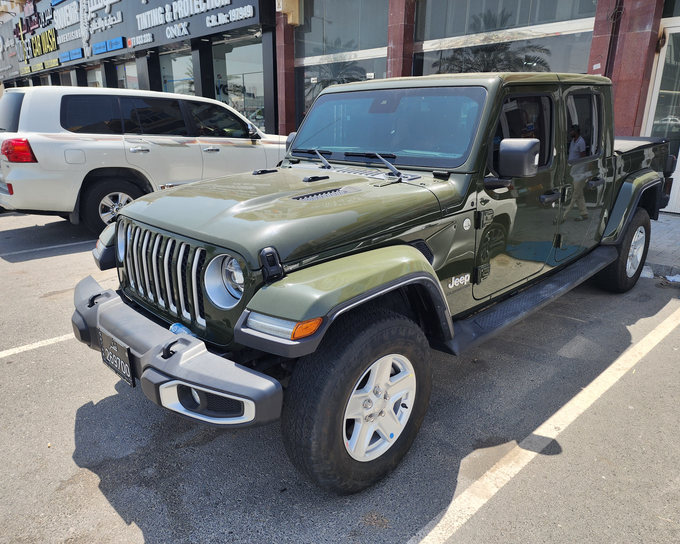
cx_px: 355
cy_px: 272
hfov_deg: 70.3
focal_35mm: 24
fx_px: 483
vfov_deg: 58.8
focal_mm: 6.4
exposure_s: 1/509
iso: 12
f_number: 1.8
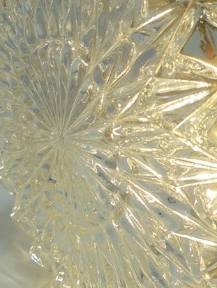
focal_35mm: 63
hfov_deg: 23.0
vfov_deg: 30.7
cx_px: 166
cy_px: 121
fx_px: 526
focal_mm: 5.3
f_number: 3.7
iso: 100
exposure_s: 1/250
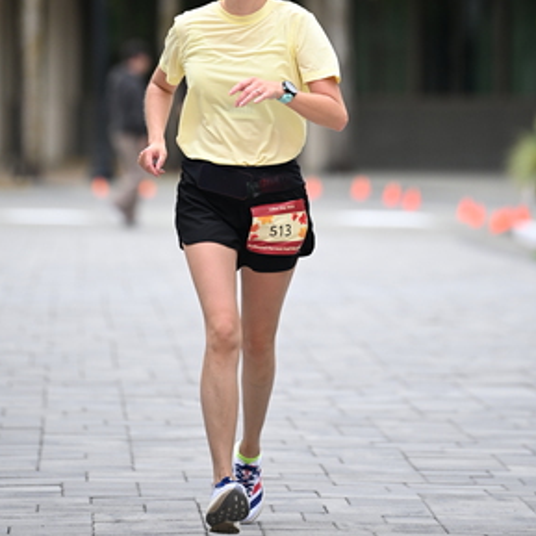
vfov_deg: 5.4
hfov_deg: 5.4
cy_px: 89
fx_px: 5676
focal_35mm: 324
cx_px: 283
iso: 640
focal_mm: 200
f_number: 2.8
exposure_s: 1/2000
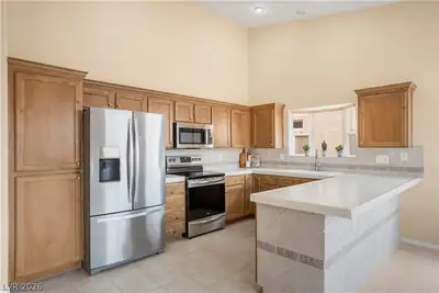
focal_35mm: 20
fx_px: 244
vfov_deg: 62.0
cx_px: 220
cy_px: 146
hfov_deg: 84.0
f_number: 9
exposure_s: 1/15
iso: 250
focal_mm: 20
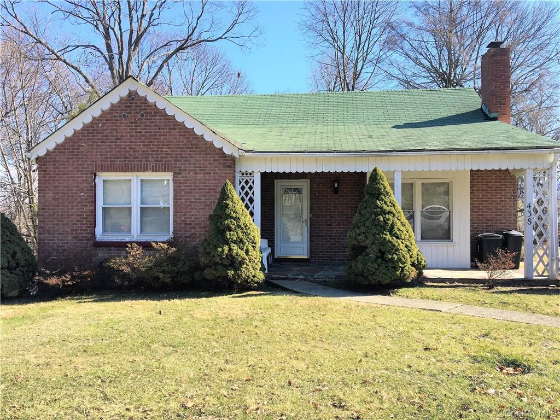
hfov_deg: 61.7
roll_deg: -0.1
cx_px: 280
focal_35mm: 29
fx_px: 469
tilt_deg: +1.1
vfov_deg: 48.2
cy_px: 210
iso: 25
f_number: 2.2
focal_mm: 4.15
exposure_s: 1/785
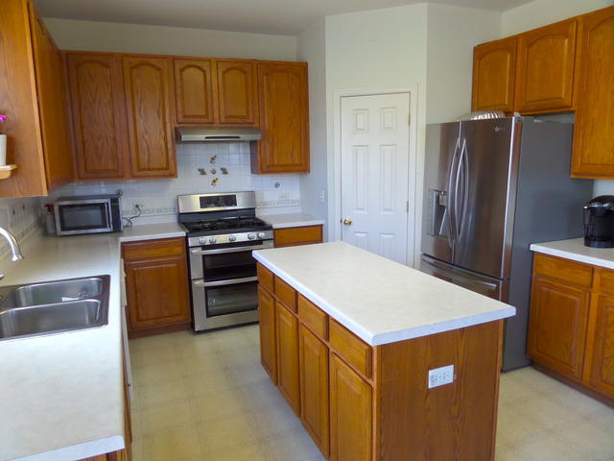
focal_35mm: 24
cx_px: 307
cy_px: 230
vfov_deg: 56.8
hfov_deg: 71.6
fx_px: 426
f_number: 3.2
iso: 320
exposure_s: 1/30
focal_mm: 4
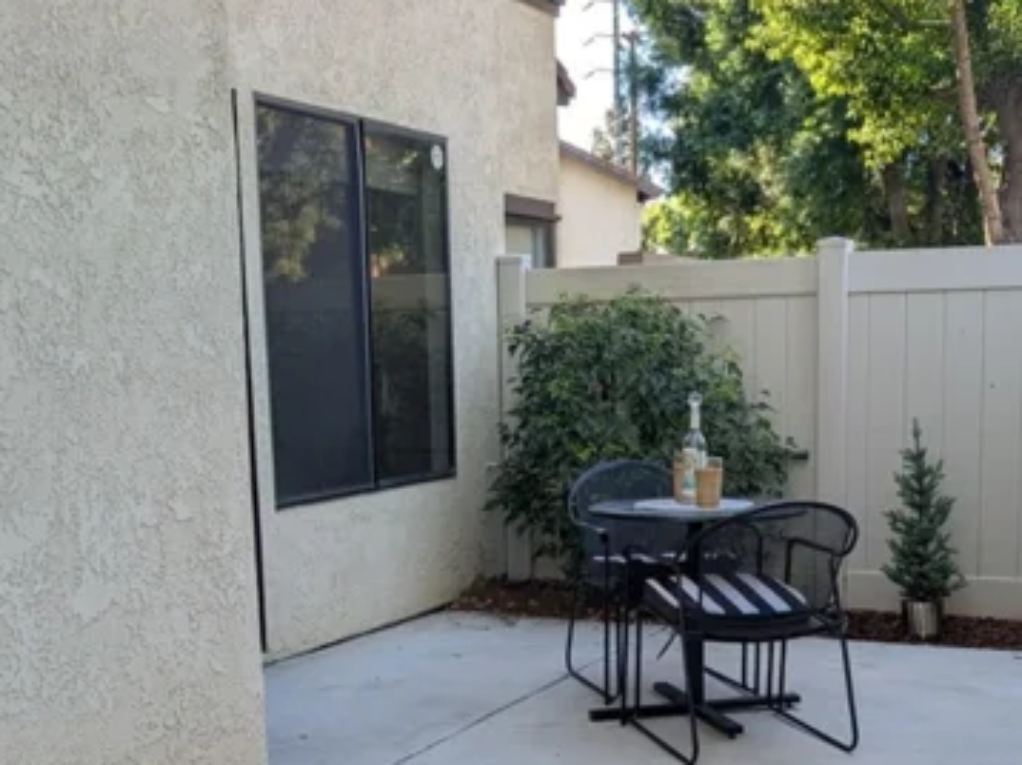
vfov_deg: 28.5
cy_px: 597
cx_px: 508
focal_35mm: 50
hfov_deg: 38.2
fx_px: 1475
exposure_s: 1/182
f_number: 1.68
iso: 18
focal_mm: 6.9
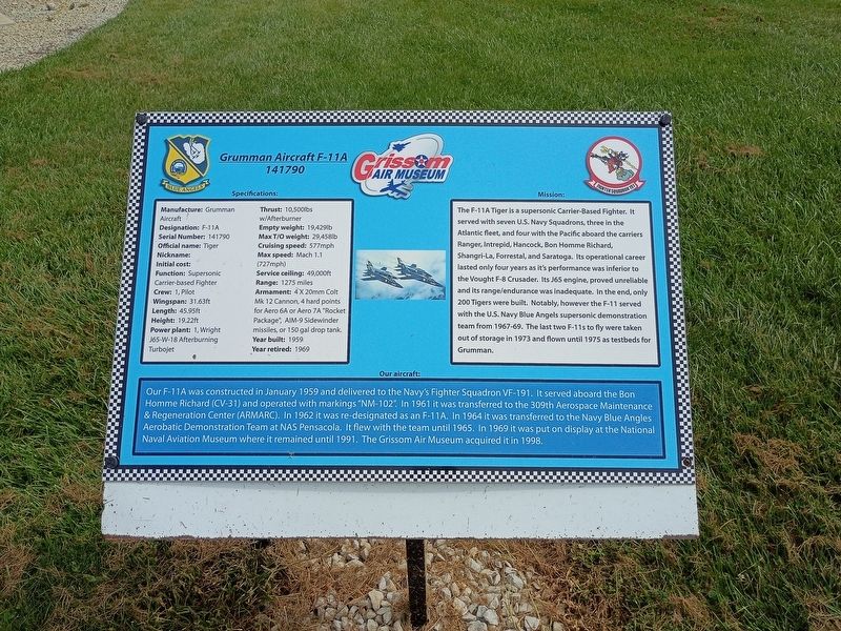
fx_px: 705
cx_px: 420
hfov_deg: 61.7
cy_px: 316
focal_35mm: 29
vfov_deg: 48.2
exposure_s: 1/2137
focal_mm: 4.27
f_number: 1.8
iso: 104
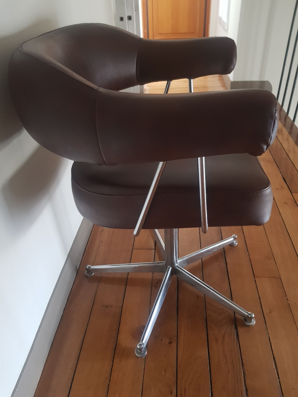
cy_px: 198
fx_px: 298
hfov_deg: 53.1
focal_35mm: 26
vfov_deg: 67.3
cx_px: 149
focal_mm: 4.2
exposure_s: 1/13
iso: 200
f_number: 1.7
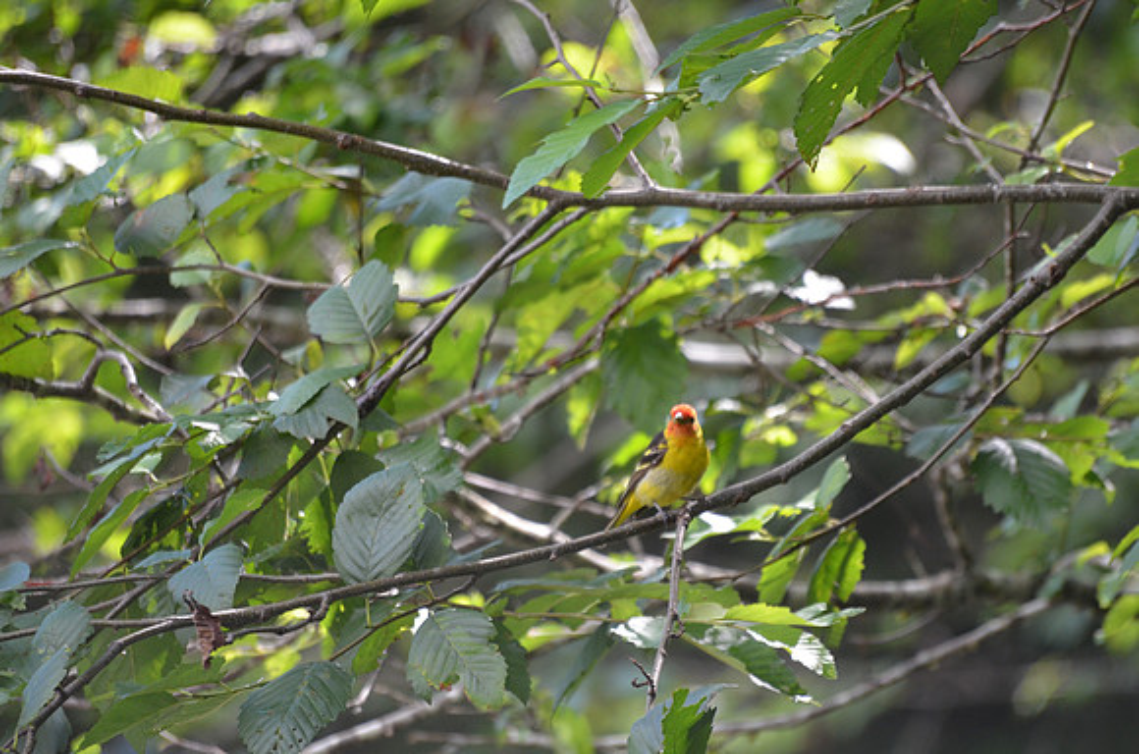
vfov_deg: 3.0
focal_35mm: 450
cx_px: 570
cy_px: 377
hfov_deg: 4.6
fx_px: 14206
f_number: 5.6
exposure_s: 1/500
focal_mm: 300
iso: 900
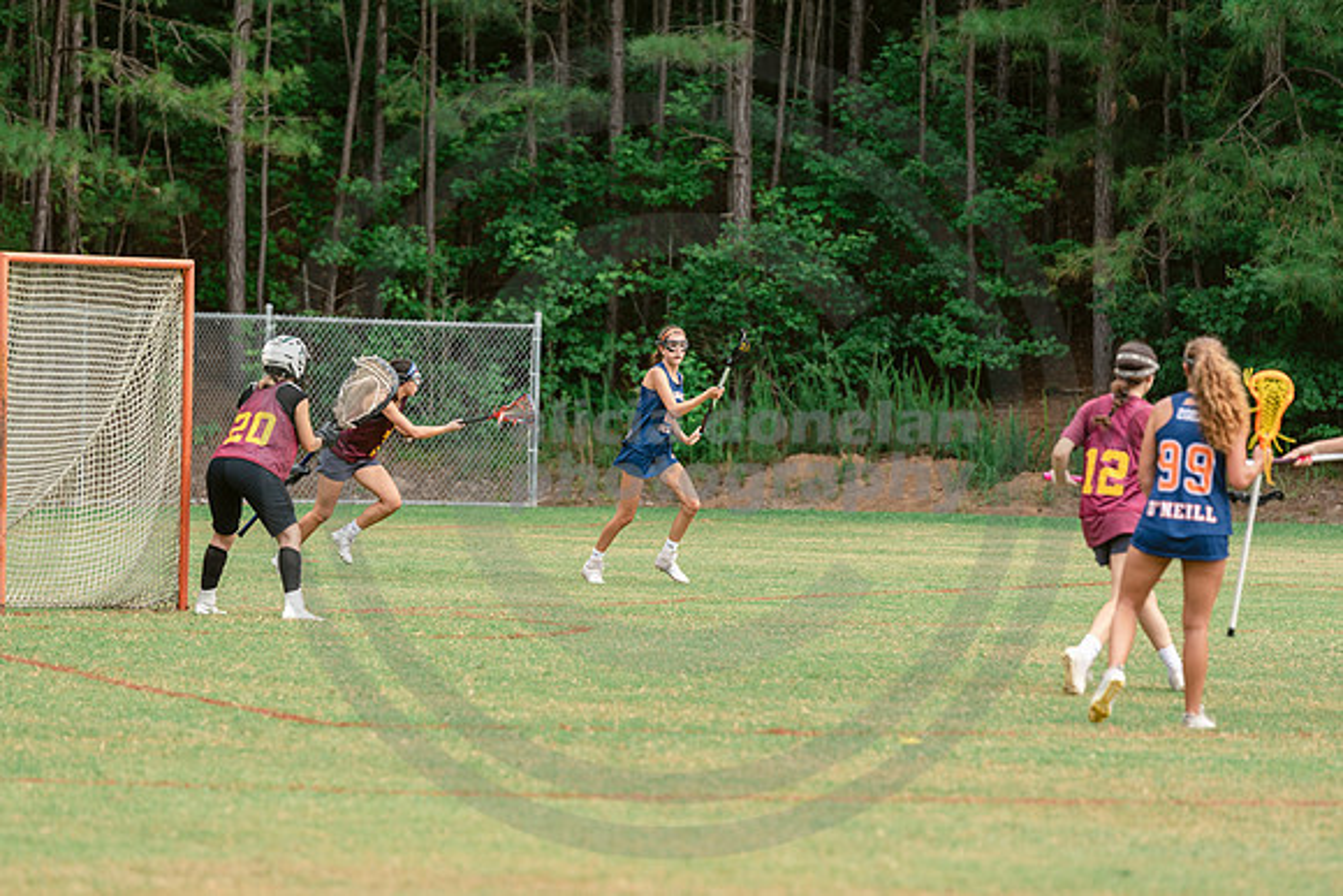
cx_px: 672
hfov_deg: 10.3
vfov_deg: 6.9
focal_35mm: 200
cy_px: 448
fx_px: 7463
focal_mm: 200
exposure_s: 1/1000
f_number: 4
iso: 250
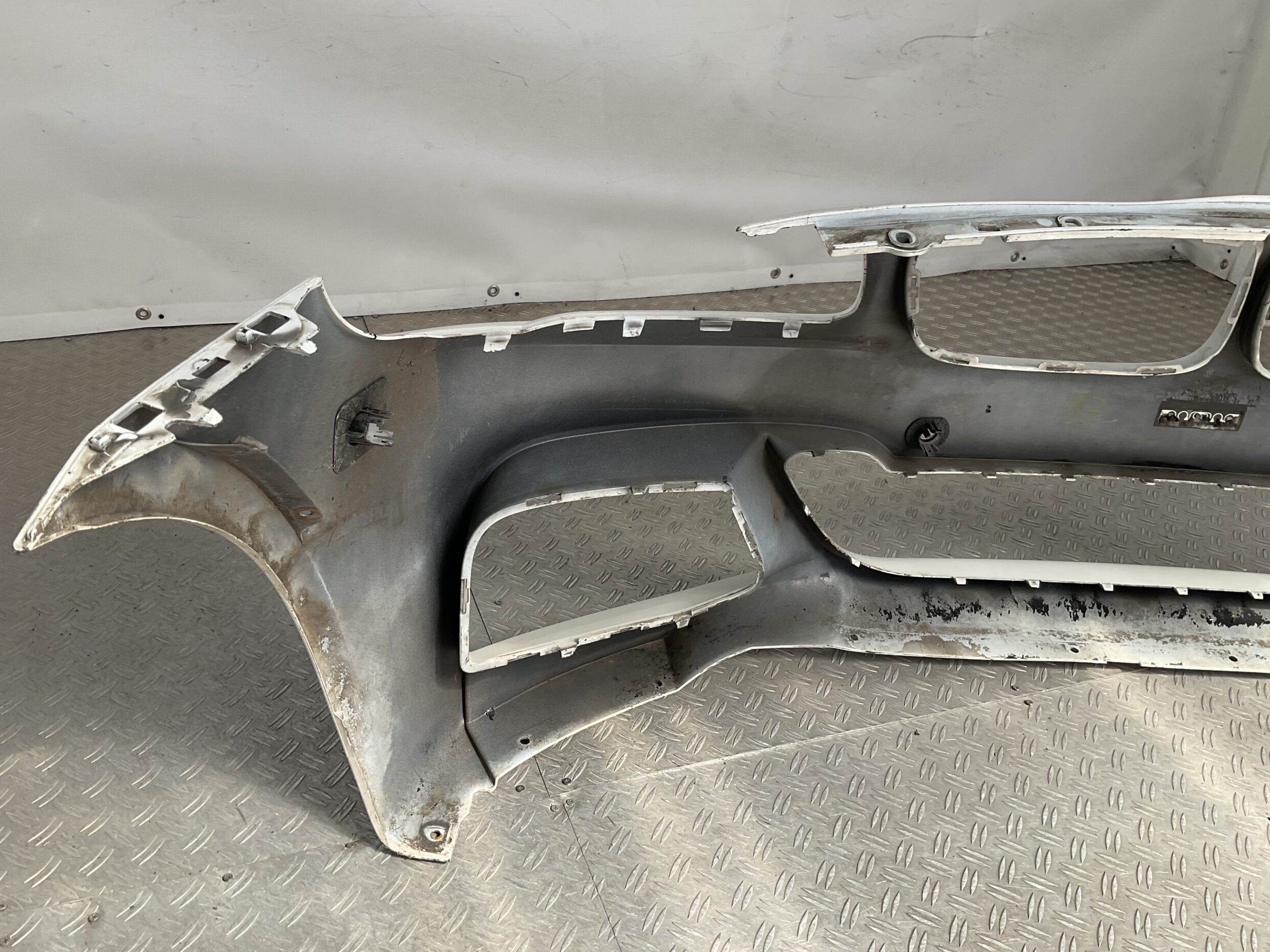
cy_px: 480
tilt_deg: -31.3
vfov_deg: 46.8
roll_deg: -8.8
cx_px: 623
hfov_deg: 60.0
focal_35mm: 30
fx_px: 1101
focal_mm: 3
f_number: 1.8
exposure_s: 1/428
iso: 16
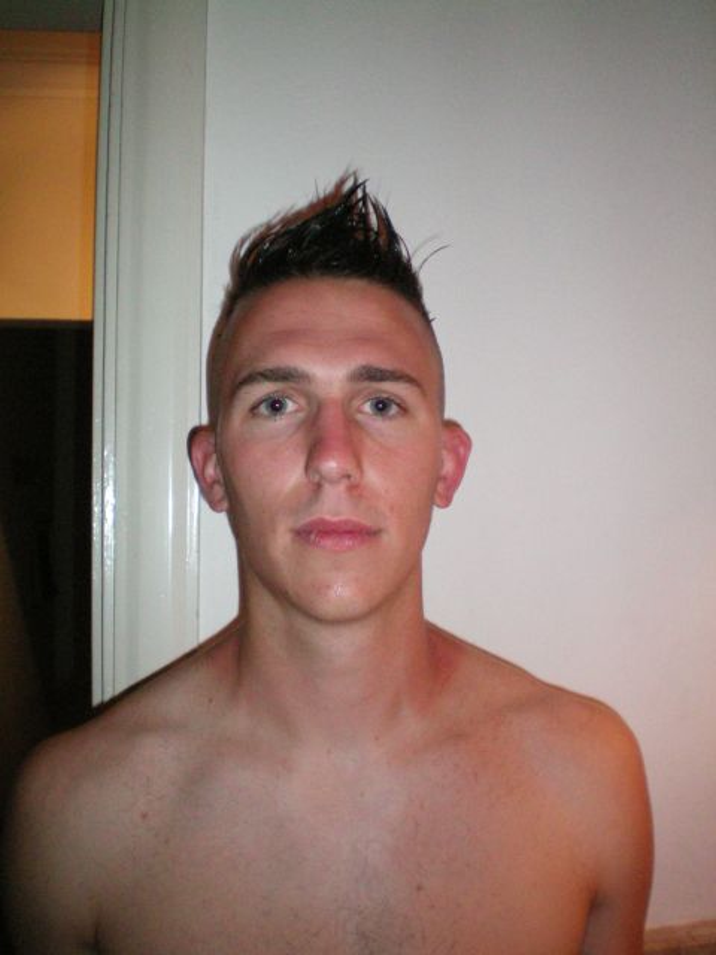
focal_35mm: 38
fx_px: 1048
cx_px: 358
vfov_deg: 49.0
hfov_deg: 37.7
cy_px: 478
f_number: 3.1
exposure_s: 1/60
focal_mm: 6.3
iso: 400
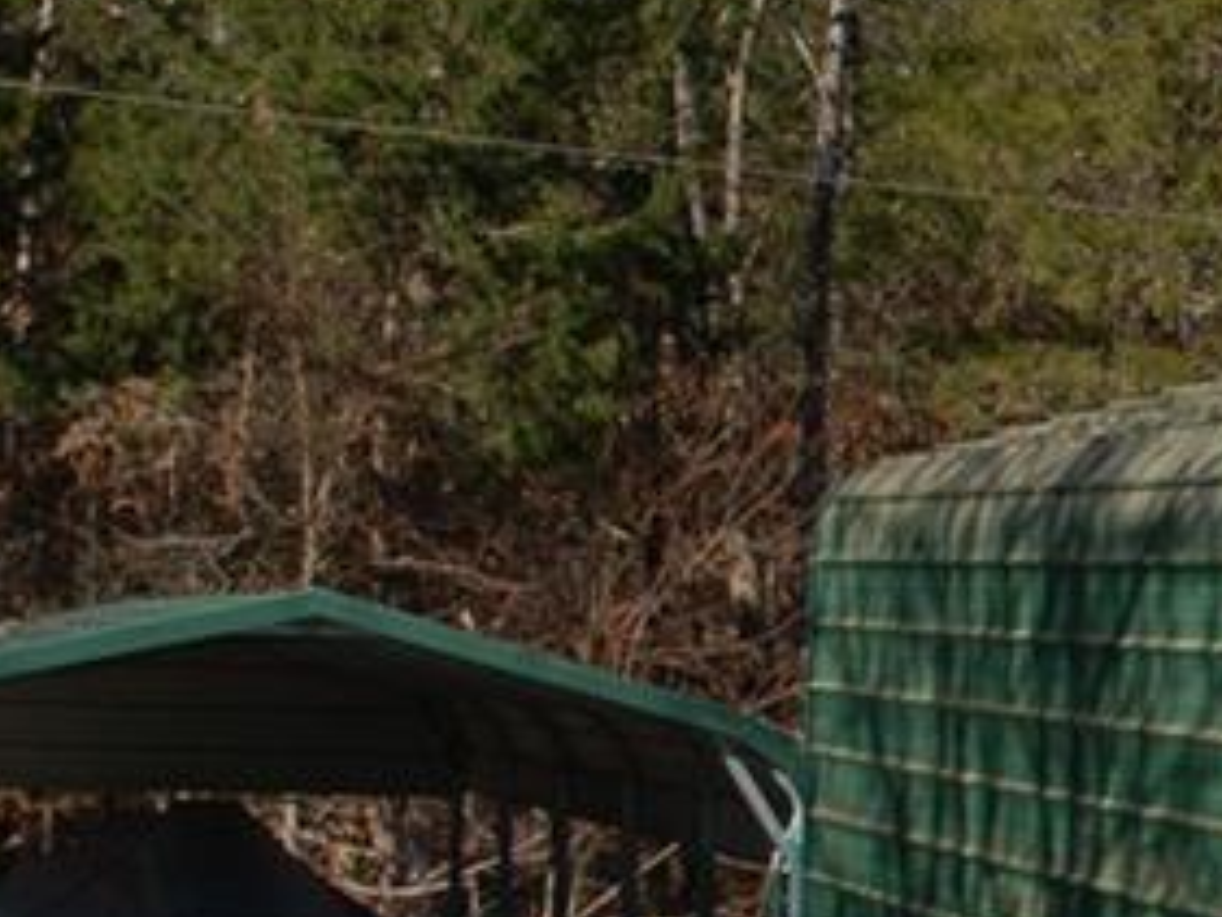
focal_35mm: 105
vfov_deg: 14.1
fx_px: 3708
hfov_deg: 17.6
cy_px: 508
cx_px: 1561
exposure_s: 1/500
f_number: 5.6
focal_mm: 20
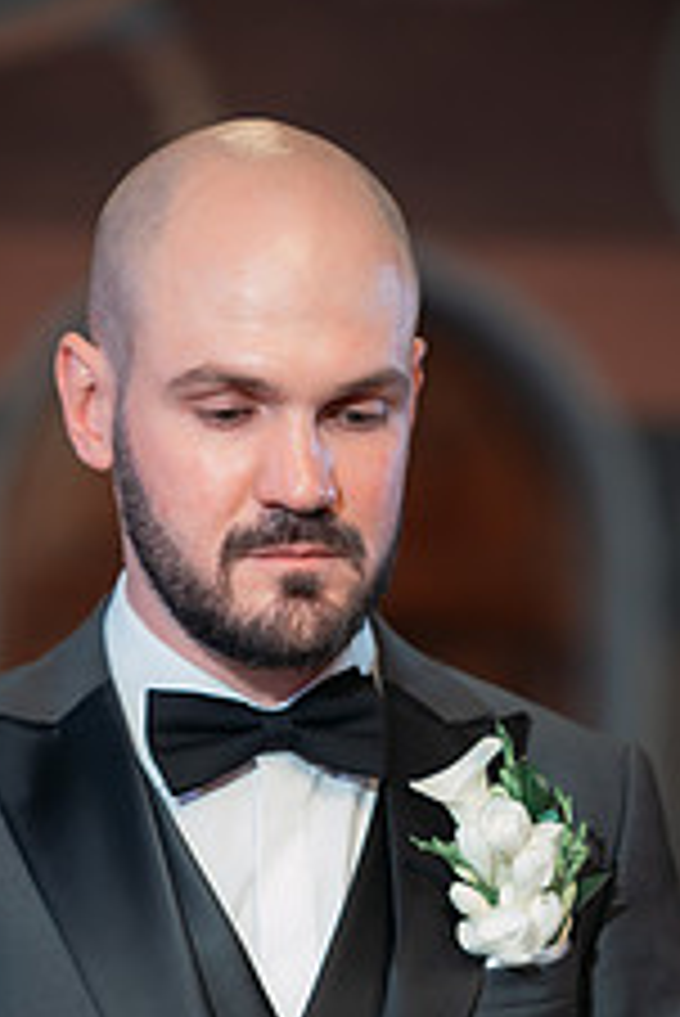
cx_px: 313
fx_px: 4781
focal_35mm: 169
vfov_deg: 12.0
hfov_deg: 8.1
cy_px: 958
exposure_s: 1/200
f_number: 1.8
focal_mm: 85
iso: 1600
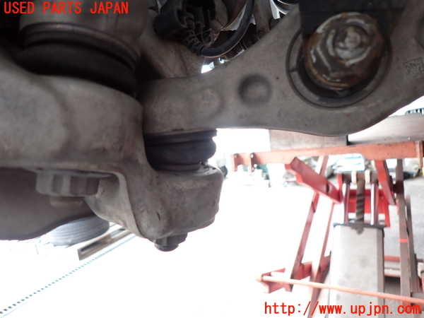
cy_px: 159
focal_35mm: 25
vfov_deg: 54.9
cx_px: 212
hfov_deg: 69.4
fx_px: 306
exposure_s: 1/60
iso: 160
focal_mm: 4.5
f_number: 2
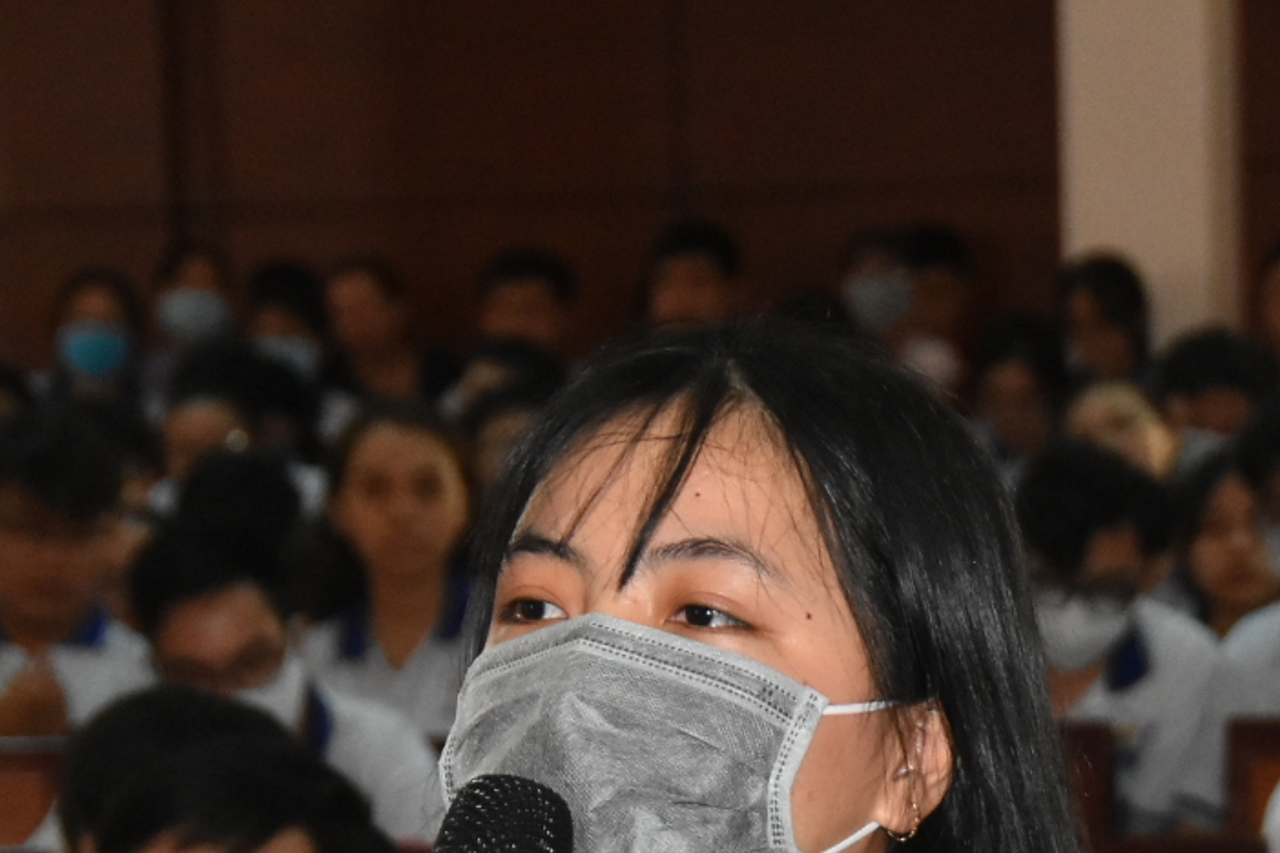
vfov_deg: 7.6
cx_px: 970
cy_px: 824
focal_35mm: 180
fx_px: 6399
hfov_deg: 11.4
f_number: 4.8
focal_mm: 52
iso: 3200
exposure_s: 1/200
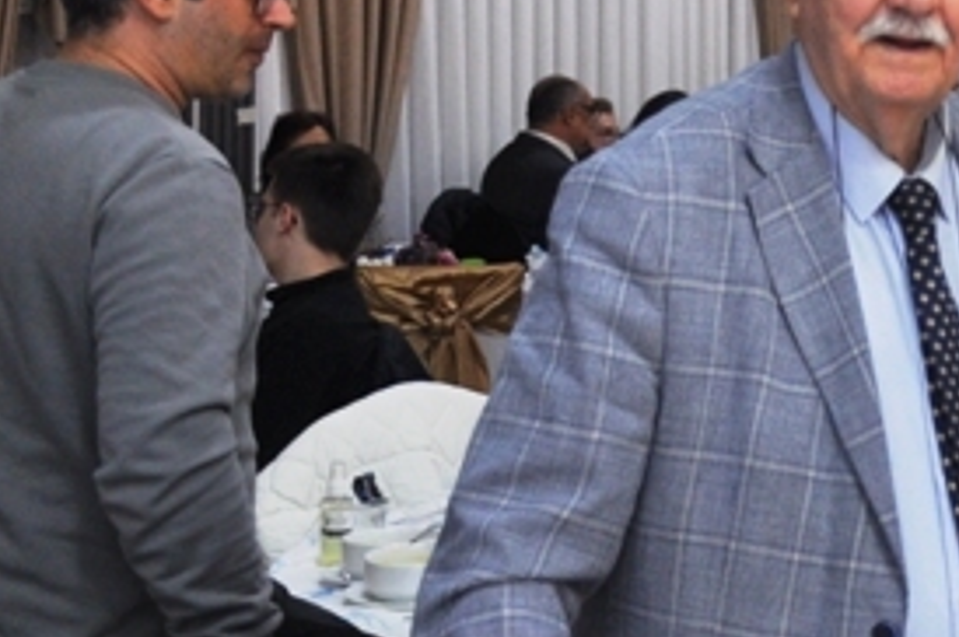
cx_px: 1340
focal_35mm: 114
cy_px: 54
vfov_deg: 11.9
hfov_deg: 16.7
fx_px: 3033
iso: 560
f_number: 4
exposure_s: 1/60
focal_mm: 26
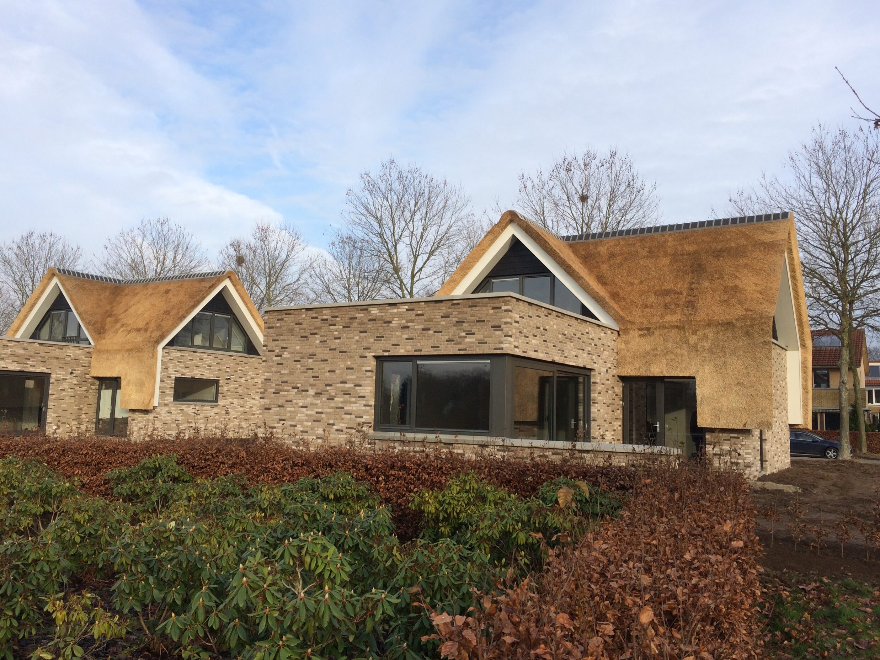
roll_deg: -1.9
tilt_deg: +5.6
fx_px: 763
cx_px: 449
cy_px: 328
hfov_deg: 60.0
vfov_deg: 46.8
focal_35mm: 30
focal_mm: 4.15
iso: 32
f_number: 2.2
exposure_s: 1/933
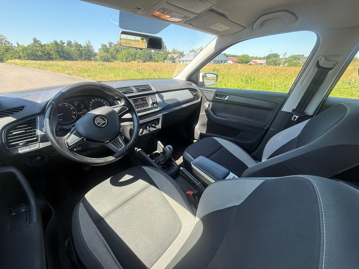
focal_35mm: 14
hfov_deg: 102.1
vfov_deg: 85.7
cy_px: 134
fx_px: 145
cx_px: 180
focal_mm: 2.22
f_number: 2.2
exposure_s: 1/116
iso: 64
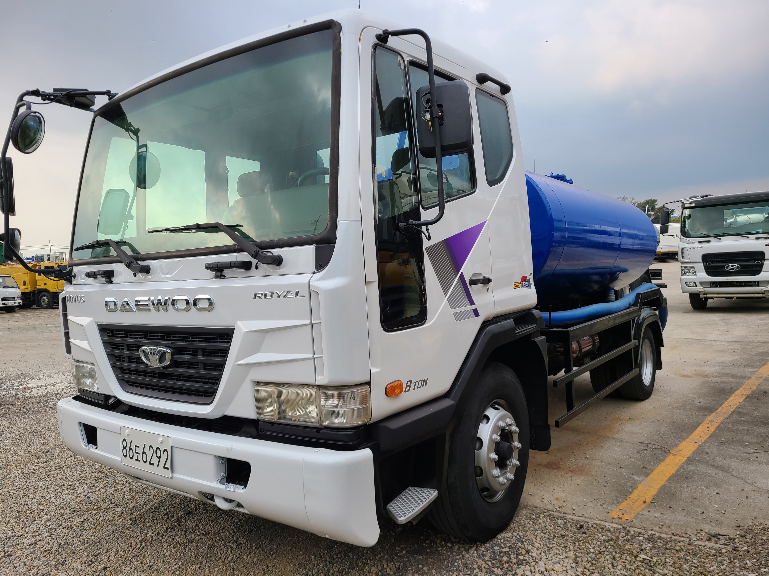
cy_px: 288
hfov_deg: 67.3
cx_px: 384
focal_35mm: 26
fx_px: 578
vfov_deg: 53.1
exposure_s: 1/927
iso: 40
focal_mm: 5.4
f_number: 1.8
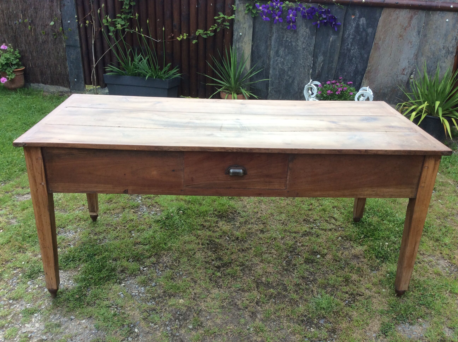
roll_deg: -0.8
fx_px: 423
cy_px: 171
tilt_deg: -25.9
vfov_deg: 44.1
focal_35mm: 32
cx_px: 229
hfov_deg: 56.9
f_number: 2.4
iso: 32
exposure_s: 1/353
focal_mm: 3.3
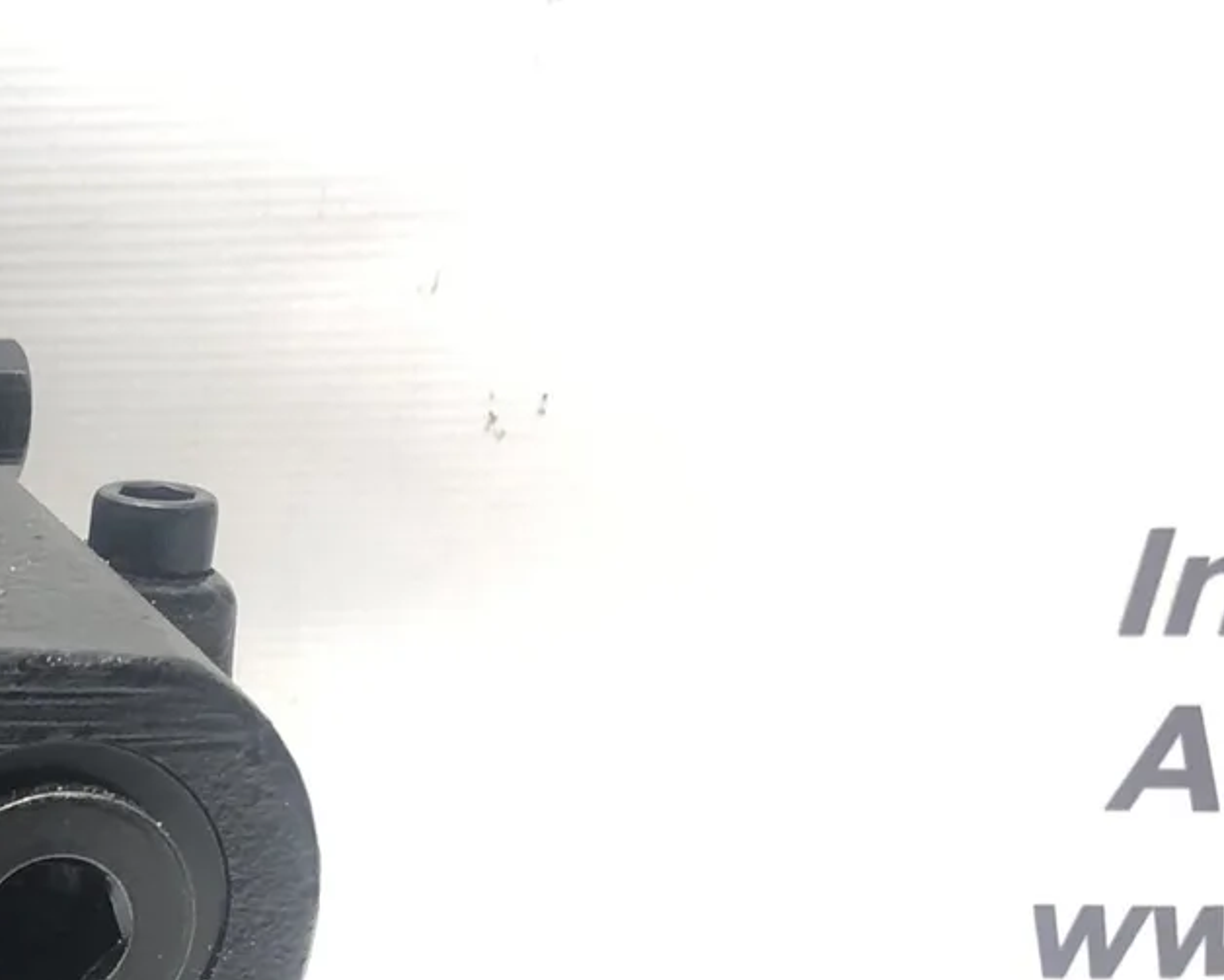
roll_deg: +0.4
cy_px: 1282
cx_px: -515
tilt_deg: -26.8
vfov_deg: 16.7
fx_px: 3153
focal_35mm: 87
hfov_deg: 19.6
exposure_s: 1/40
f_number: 1.8
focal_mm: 3.99
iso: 25
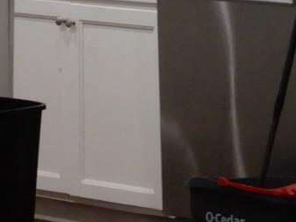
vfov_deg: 4.4
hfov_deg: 5.9
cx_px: 141
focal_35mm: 335
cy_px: 128
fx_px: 2864
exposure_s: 1/30
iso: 220
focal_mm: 8.9
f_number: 4
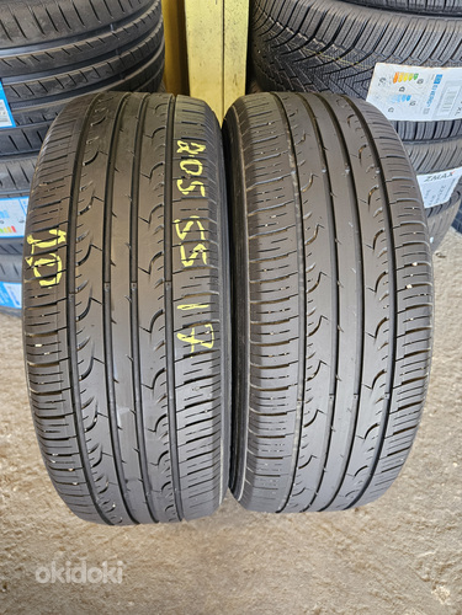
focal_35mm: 23
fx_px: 409
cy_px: 308
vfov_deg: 73.9
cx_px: 231
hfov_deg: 58.9
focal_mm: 5.4
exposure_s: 1/142
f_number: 1.8
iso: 500
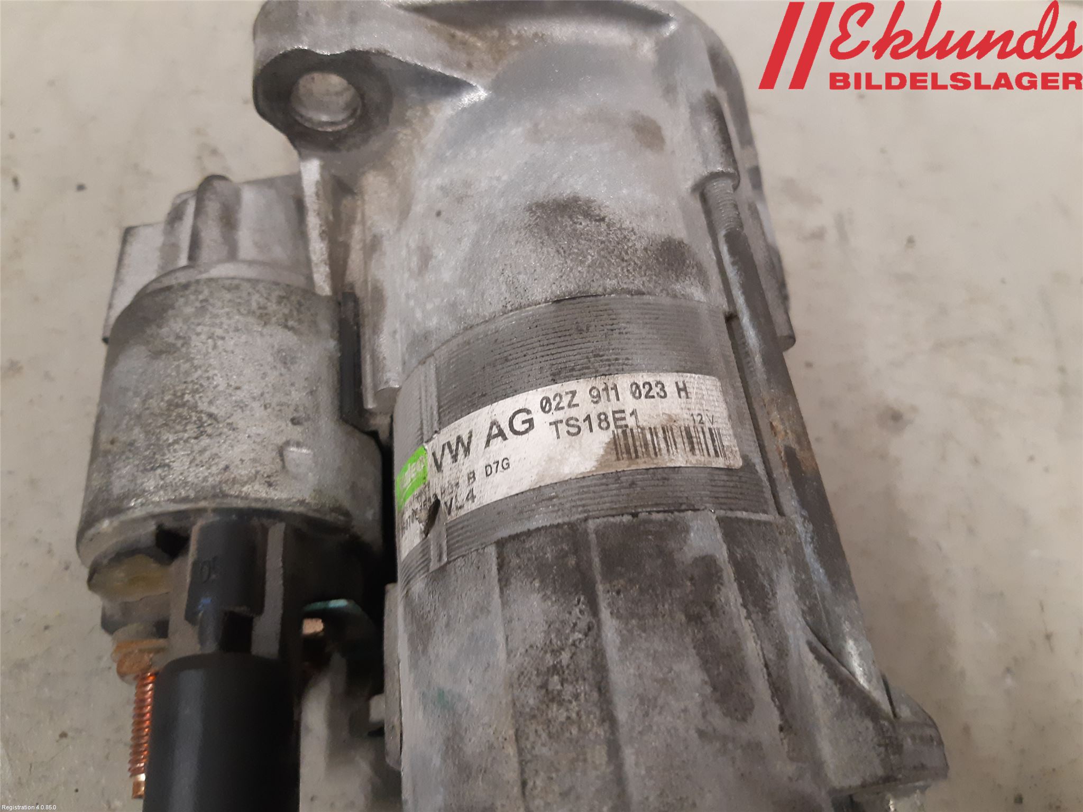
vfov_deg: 53.1
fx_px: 813
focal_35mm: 26
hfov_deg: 67.3
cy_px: 406
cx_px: 542
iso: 250
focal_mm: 3.93
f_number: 1.7
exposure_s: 1/50
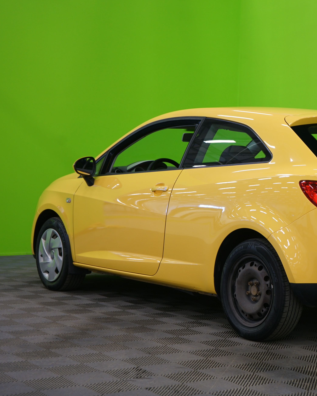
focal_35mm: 72
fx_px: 845
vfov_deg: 26.4
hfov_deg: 20.9
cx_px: 265
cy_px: 198
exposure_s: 1/13
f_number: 4.5
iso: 400
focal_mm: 51
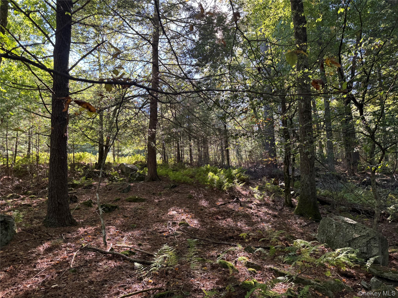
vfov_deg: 56.8
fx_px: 276
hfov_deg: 71.6
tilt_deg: +11.6
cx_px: 199
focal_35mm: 24
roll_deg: +3.9
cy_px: 149
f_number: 1.78
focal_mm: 6.76
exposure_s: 1/121
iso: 100
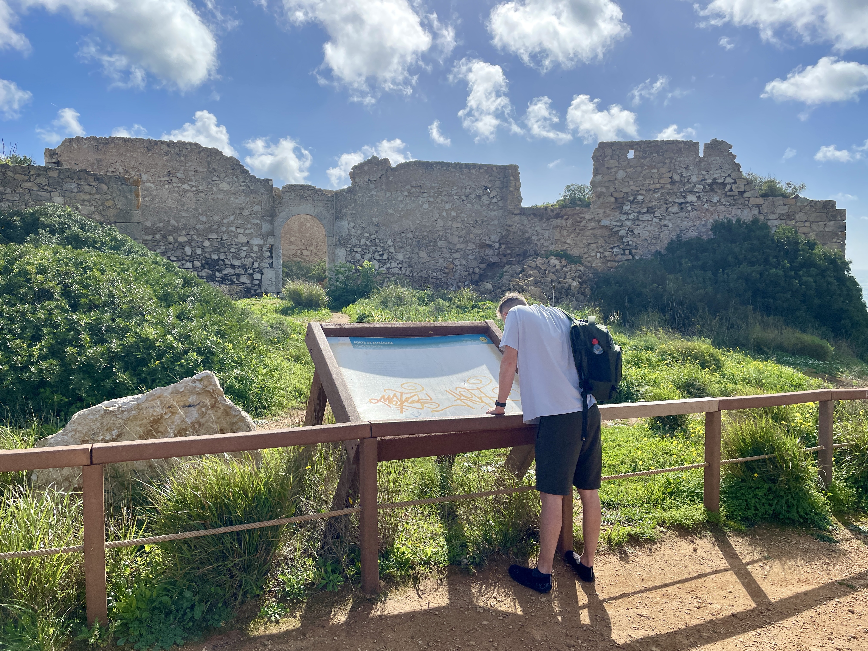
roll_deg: -0.9
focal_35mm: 26
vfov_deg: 53.1
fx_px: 652
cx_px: 434
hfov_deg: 67.3
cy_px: 326
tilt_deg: -4.9
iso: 32
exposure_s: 1/5556
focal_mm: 4.2
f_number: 1.6
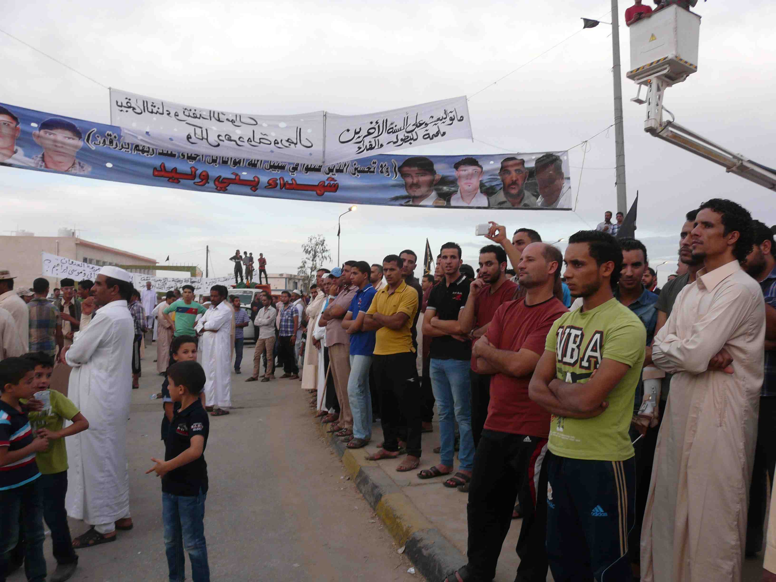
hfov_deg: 63.4
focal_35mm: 28
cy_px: 291
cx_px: 388
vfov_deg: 49.7
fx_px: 628
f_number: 3.6
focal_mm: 4.6
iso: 100
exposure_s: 1/125
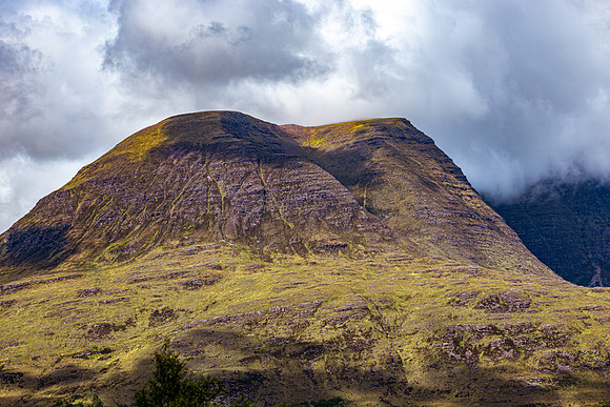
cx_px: 305
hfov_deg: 15.2
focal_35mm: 135
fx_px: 2288
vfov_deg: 10.2
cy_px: 204
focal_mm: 135
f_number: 6.3
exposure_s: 1/640
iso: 180
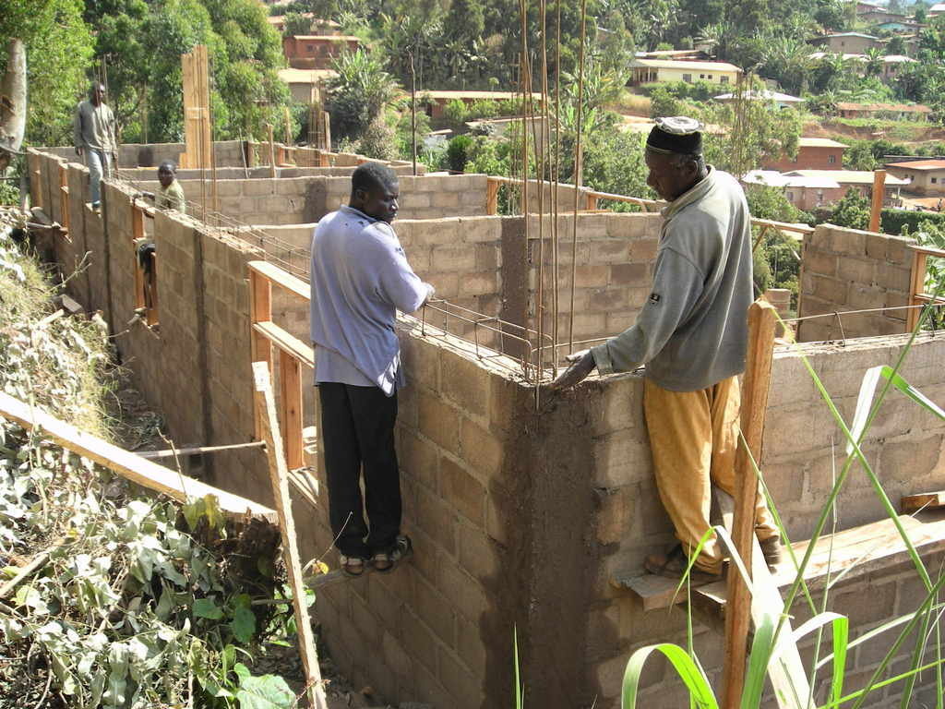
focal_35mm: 38
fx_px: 1037
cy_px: 354
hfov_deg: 49.0
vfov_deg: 37.7
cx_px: 472
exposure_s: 1/138
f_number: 3.2
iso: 50
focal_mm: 6.3
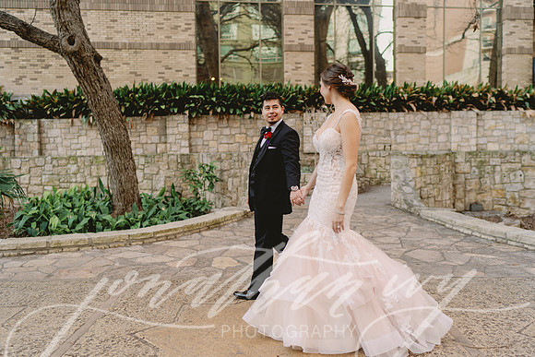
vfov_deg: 37.9
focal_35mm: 35
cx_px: 268
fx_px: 520
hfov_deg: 54.4
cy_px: 178
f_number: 2
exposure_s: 1/125
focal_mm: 35
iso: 250
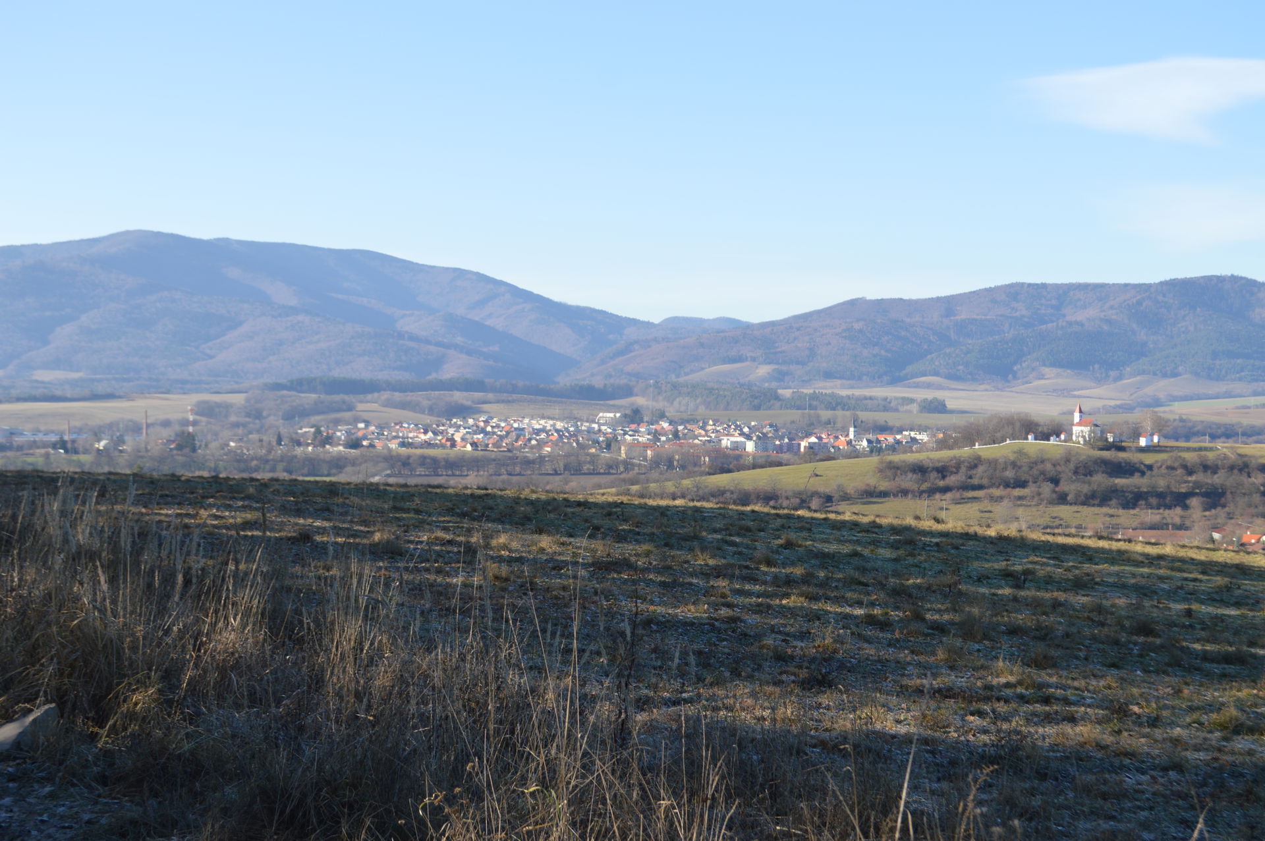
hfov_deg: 36.9
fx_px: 1896
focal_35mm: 54
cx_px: 632
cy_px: 420
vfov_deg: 25.0
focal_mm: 36
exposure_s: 1/160
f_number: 6.3
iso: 100
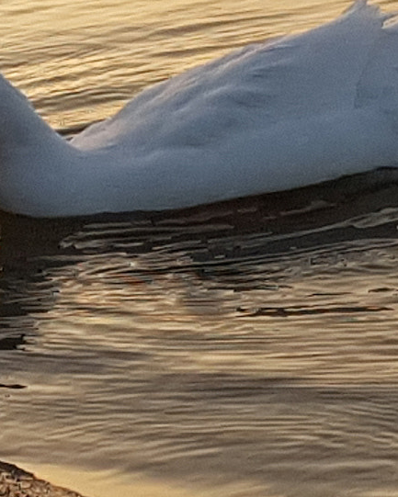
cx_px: 219
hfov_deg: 20.4
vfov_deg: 25.4
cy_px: 210
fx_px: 1104
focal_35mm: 75
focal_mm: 4.2
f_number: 1.7
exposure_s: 1/910
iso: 50
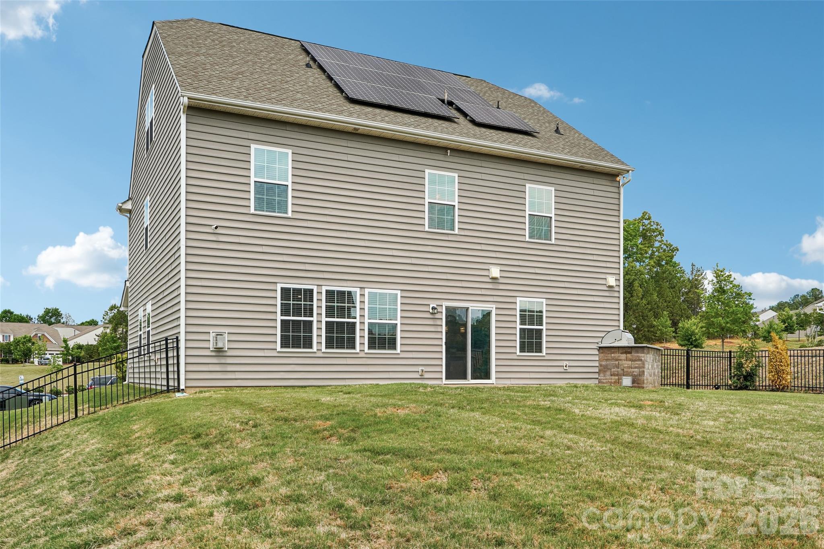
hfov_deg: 61.9
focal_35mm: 30
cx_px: 412
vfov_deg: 43.6
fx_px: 687
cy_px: 274
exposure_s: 1/125
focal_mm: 20
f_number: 8
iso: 100
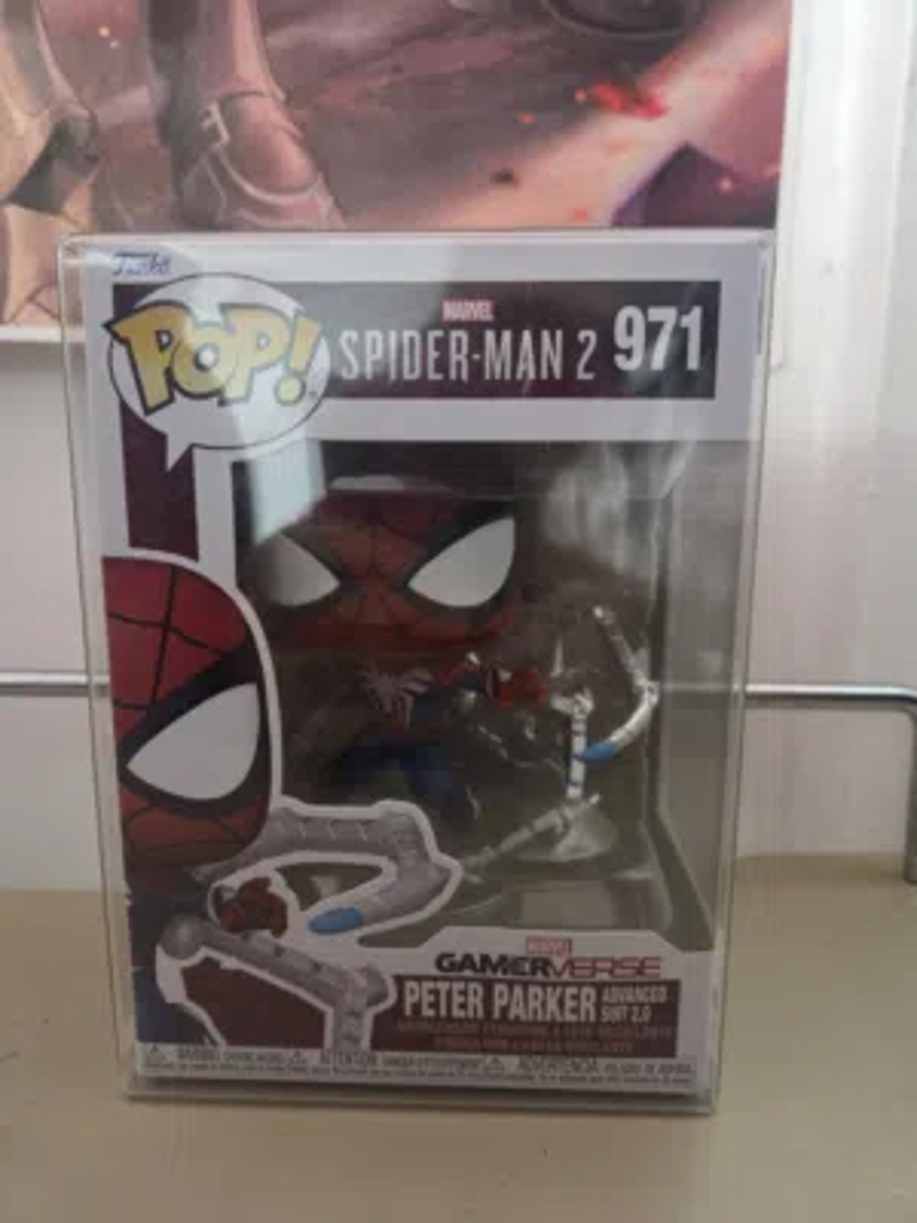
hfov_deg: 58.9
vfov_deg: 73.9
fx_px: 812
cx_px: 458
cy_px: 612
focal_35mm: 23
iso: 1600
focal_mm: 5.4
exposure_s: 1/50
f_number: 1.8
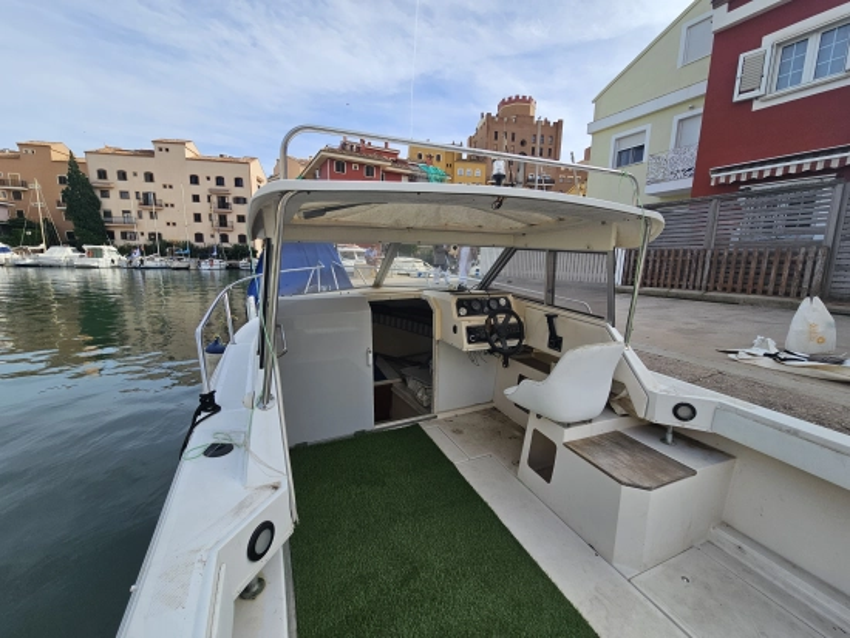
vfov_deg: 90.0
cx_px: 425
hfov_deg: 106.2
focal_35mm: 13
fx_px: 319
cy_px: 319
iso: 50
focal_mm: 2.2
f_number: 2.2
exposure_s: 1/1994
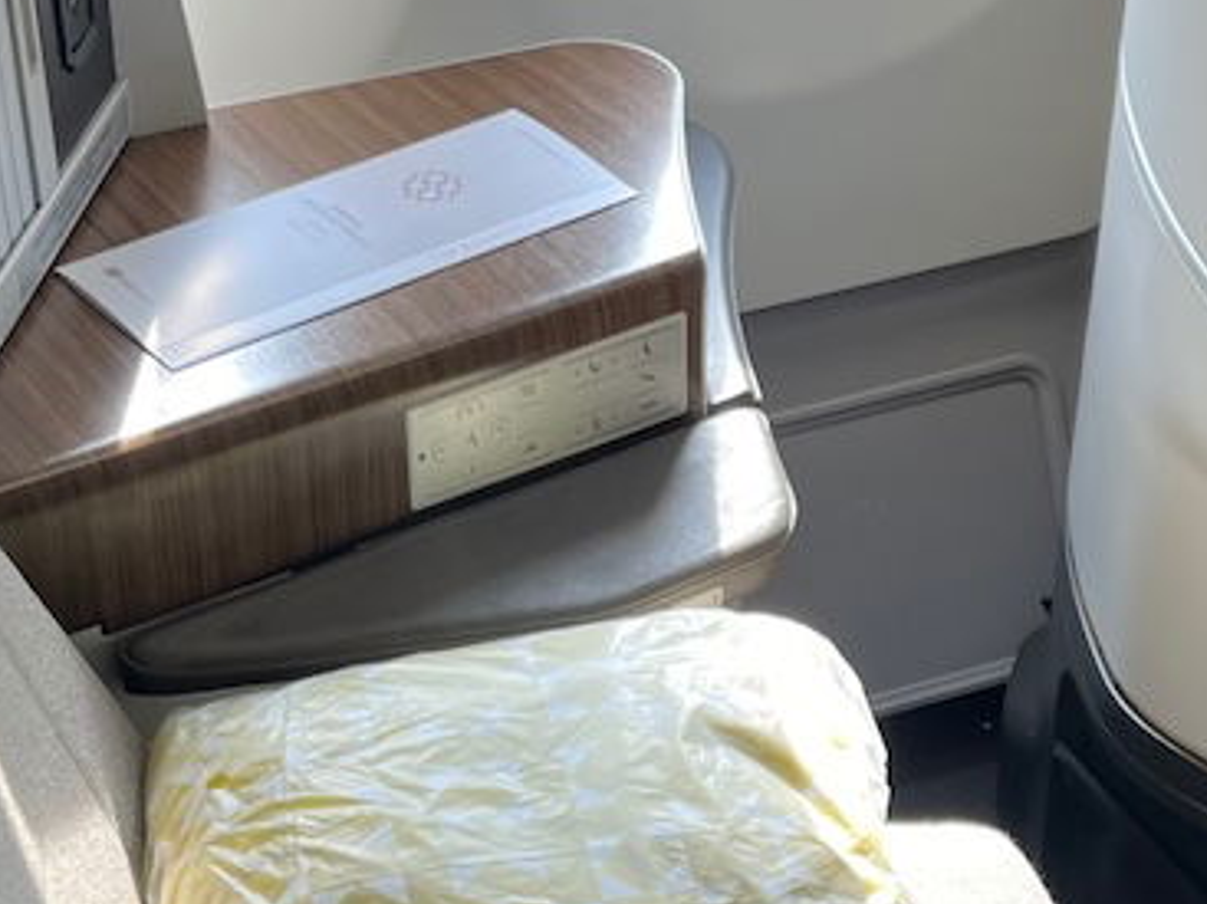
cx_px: 628
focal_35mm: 85
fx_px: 2963
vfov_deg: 17.3
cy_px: 638
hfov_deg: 23.0
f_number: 1.5
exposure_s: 1/91
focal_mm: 5.7
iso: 32
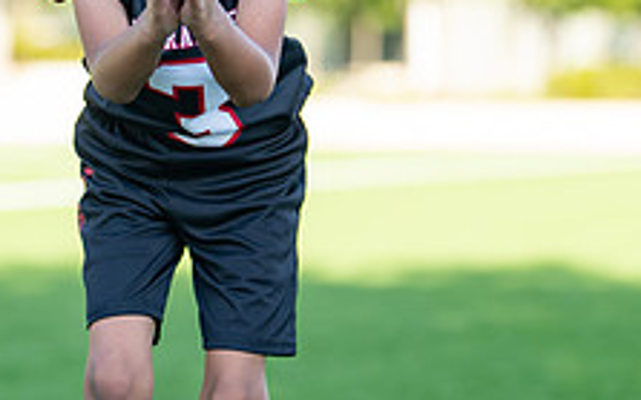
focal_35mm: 157
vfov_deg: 8.3
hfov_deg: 13.3
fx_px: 2741
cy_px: 131
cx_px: 252
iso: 100
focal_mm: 50
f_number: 1.2
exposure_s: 1/1250
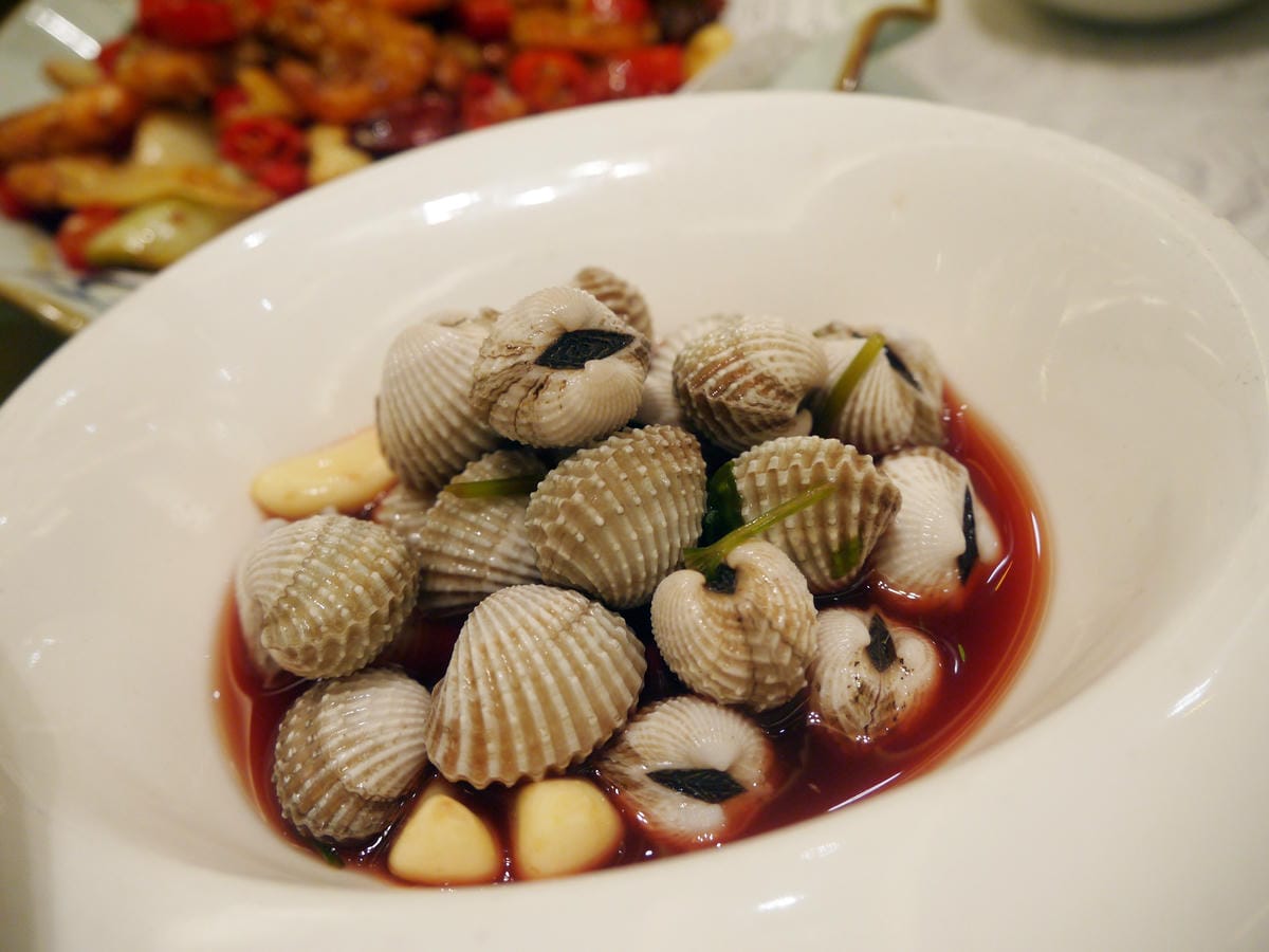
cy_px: 476
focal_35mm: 28
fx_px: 1026
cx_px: 634
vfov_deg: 49.7
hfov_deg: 63.4
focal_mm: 14
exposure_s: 1/60
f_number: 3.5
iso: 320
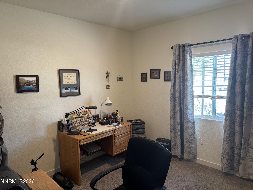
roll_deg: +1.3
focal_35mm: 24
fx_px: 175
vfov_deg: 56.8
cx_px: 126
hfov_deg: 71.6
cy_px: 95
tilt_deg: -7.0
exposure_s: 1/60
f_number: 1.78
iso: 200
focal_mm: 6.76
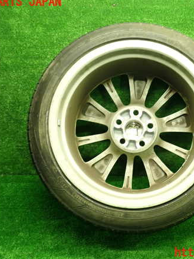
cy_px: 127
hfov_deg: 34.8
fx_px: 307
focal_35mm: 41
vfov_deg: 45.8
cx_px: 131
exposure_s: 1/30
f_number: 2.3
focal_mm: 5.4
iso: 320
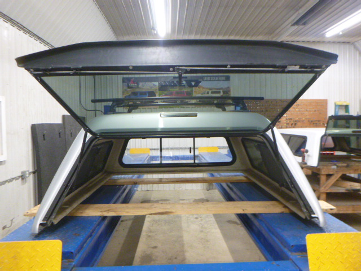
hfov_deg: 69.4
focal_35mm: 25
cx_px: 180
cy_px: 136
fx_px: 261
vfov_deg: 54.9
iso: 400
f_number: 3.9
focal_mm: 4.5
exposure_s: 1/15
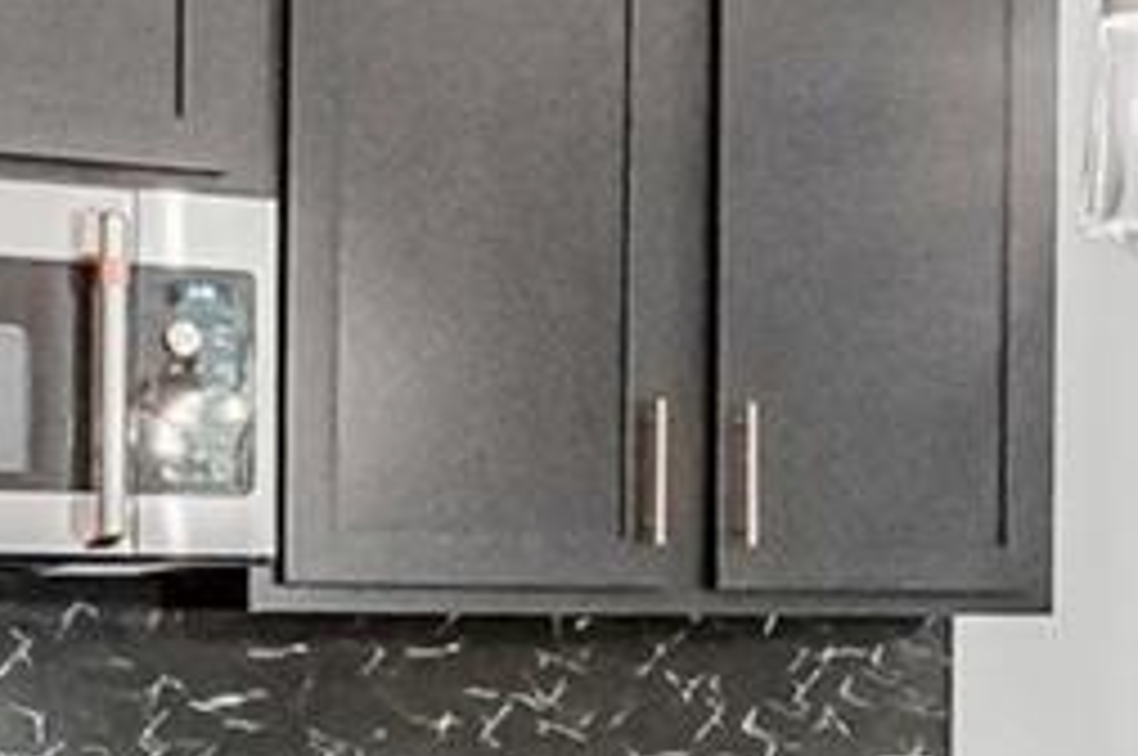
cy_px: 662
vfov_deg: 14.2
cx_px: 1471
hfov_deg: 19.8
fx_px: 2999
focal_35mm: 95
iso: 1000
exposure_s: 1/30
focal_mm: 10
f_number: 8
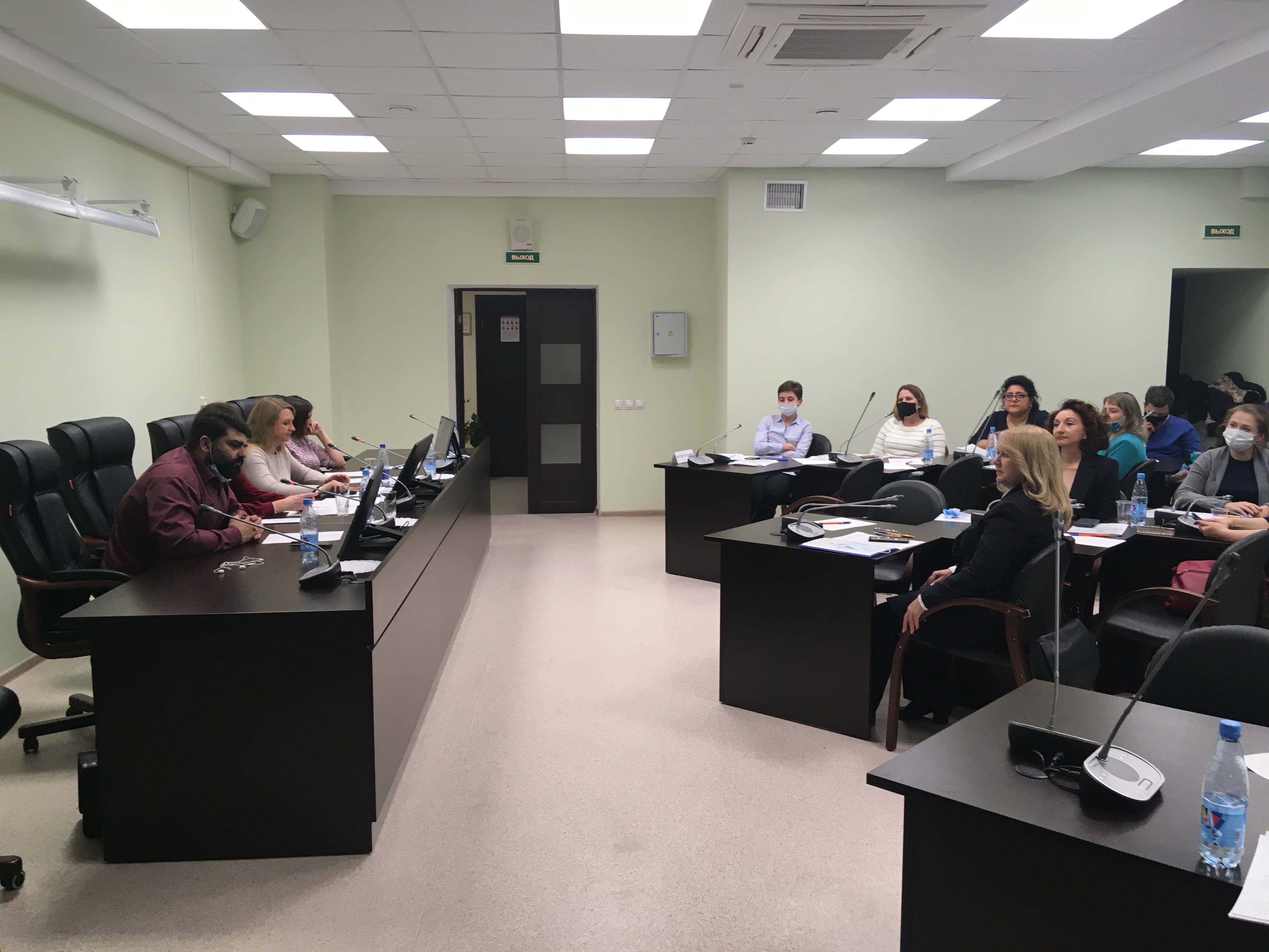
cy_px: 476
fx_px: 1063
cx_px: 634
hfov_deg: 61.7
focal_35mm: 29
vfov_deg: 48.2
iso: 32
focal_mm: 4.15
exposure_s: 1/33
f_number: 2.2
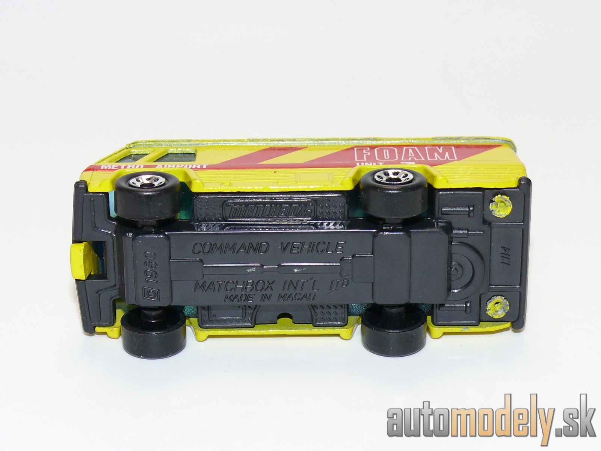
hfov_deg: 21.1
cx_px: 300
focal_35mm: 93
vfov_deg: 15.9
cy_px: 226
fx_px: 1615
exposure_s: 1/30
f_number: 4
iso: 100
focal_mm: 12.7
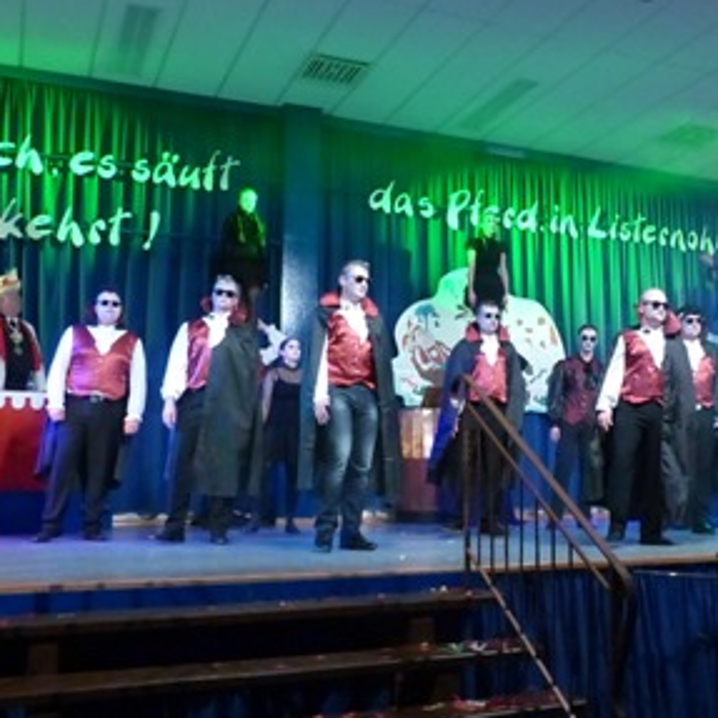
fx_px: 962
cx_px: 468
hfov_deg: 40.5
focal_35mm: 41
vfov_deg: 40.9
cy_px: 360
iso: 1600
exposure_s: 1/125
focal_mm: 6
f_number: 3.2
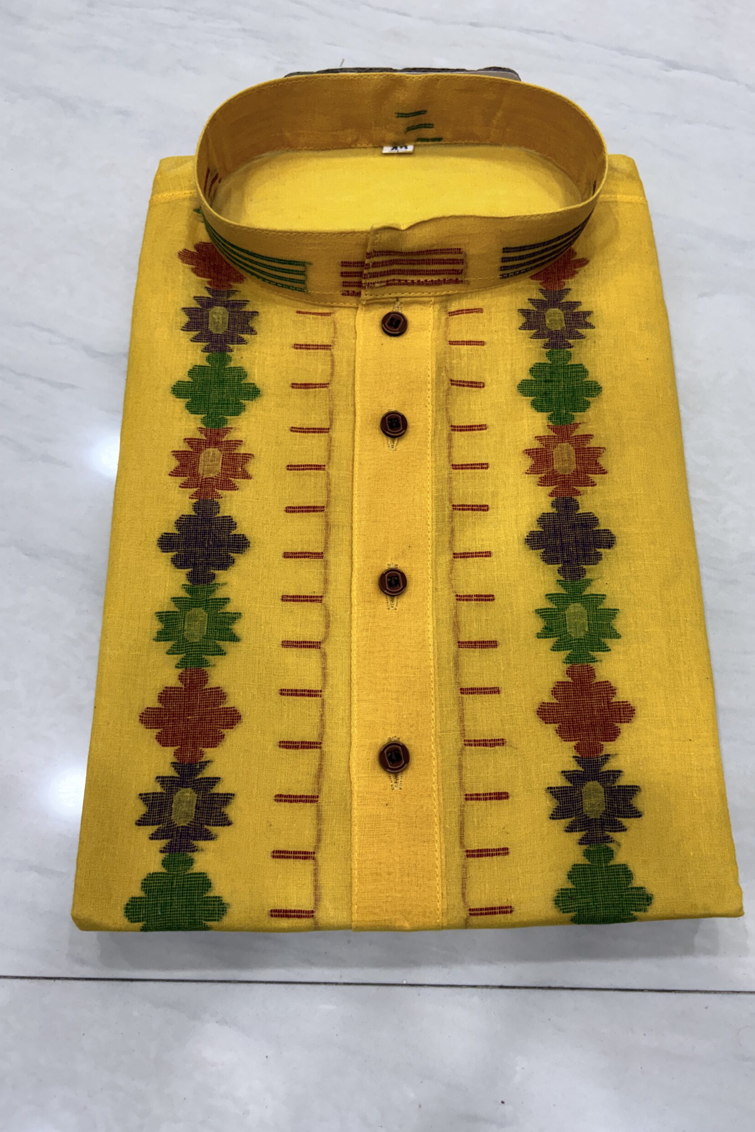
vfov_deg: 65.5
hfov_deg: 46.4
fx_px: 881
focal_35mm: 28
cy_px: 555
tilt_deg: -72.3
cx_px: 409
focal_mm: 5.96
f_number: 1.6
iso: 100
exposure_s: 1/100
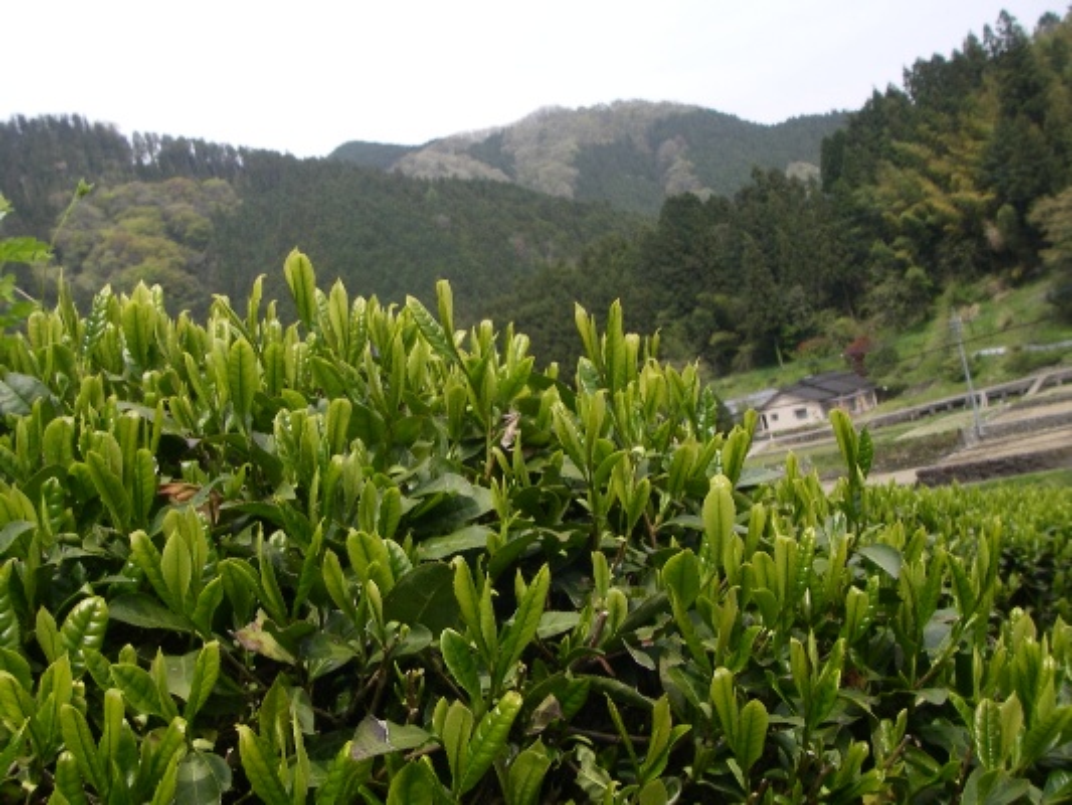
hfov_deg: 49.0
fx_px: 1177
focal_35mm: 38
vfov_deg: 37.7
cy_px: 402
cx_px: 536
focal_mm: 6.3
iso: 80
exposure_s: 1/125
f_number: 6.6
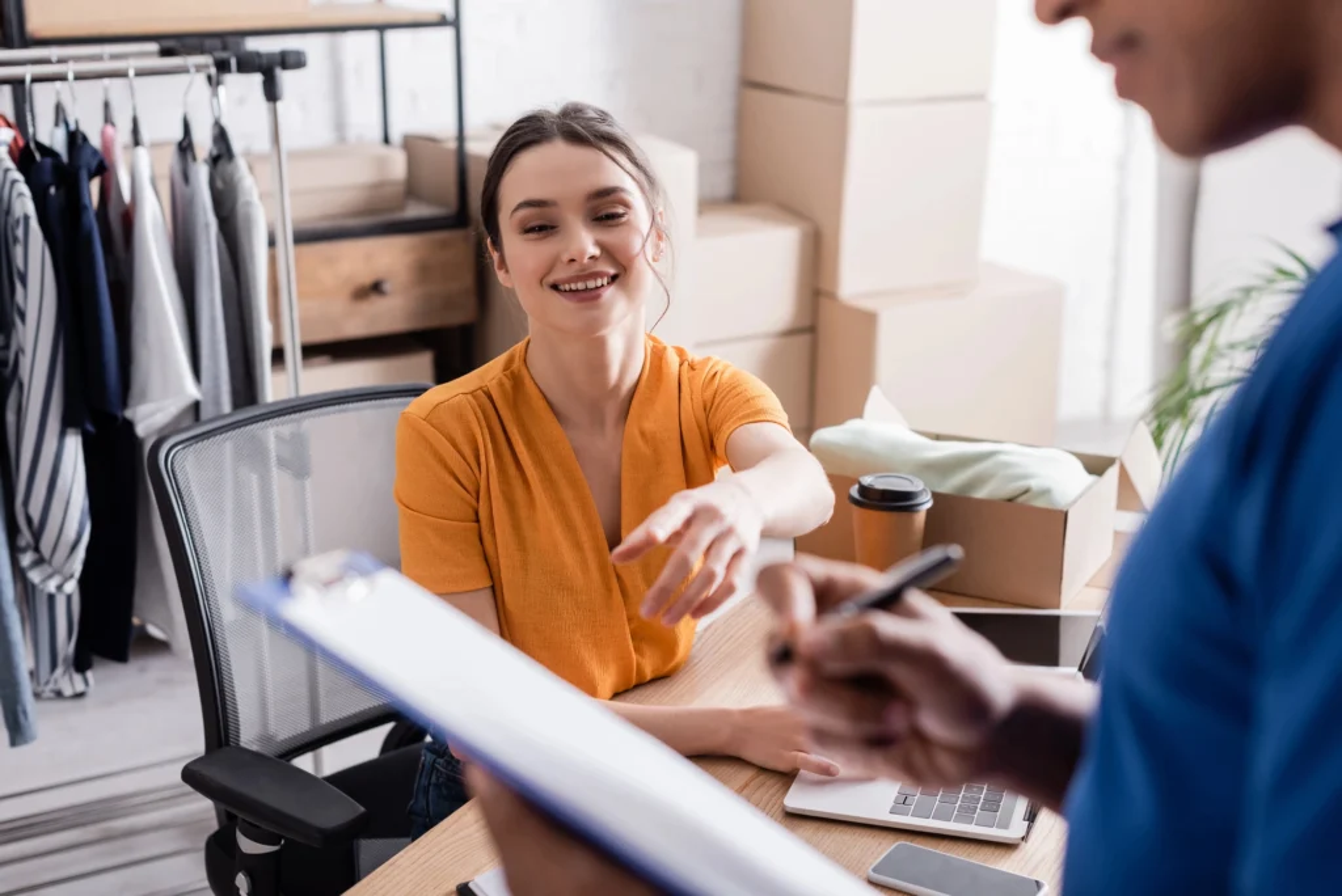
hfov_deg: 39.6
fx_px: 1865
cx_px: 671
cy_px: 448
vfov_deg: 27.0
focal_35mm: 50
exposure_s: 1/200
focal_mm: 50
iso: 100
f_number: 4
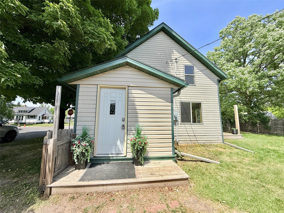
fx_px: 115
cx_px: 142
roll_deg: -0.3
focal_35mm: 14
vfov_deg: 85.7
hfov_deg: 102.1
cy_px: 106
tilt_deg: +6.8
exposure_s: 1/2237
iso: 50
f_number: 2.2
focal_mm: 2.22
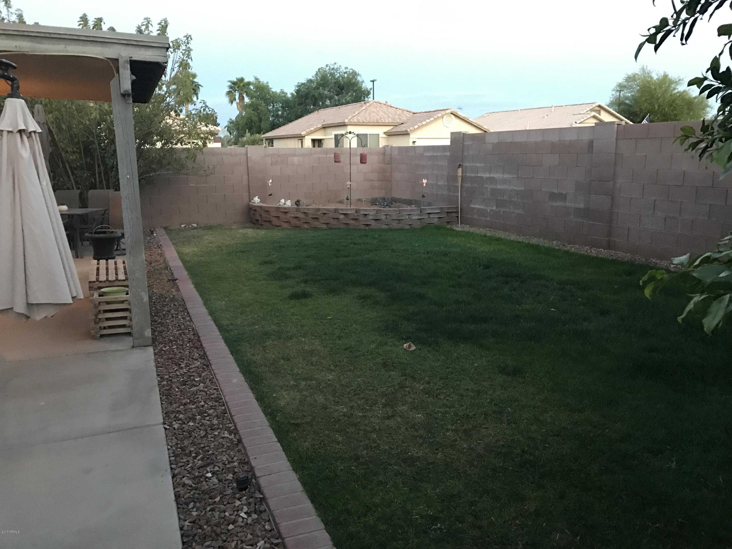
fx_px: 592
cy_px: 274
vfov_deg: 49.7
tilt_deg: -12.7
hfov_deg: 63.4
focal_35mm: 28
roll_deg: +0.5
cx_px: 366
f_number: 1.8
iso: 100
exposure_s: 1/8
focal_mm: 3.99
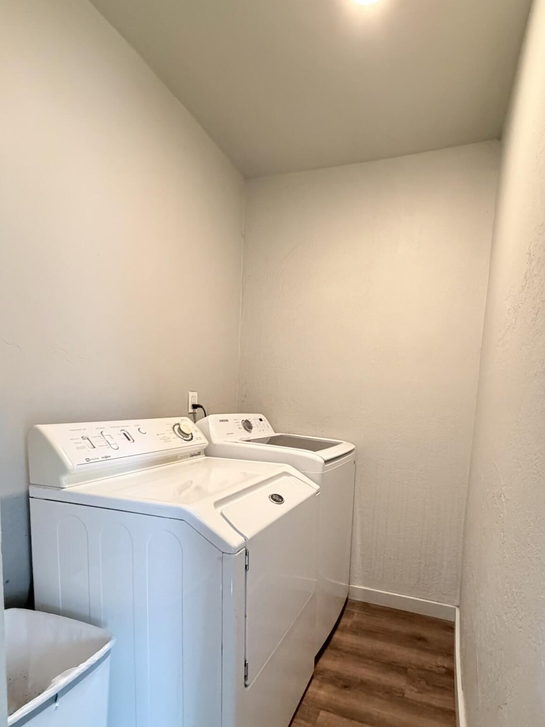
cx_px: 322
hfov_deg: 71.0
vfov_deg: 86.6
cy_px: 438
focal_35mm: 18
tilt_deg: -5.8
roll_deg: -2.6
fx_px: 378
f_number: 2.2
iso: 1000
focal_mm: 2.22
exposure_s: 1/40
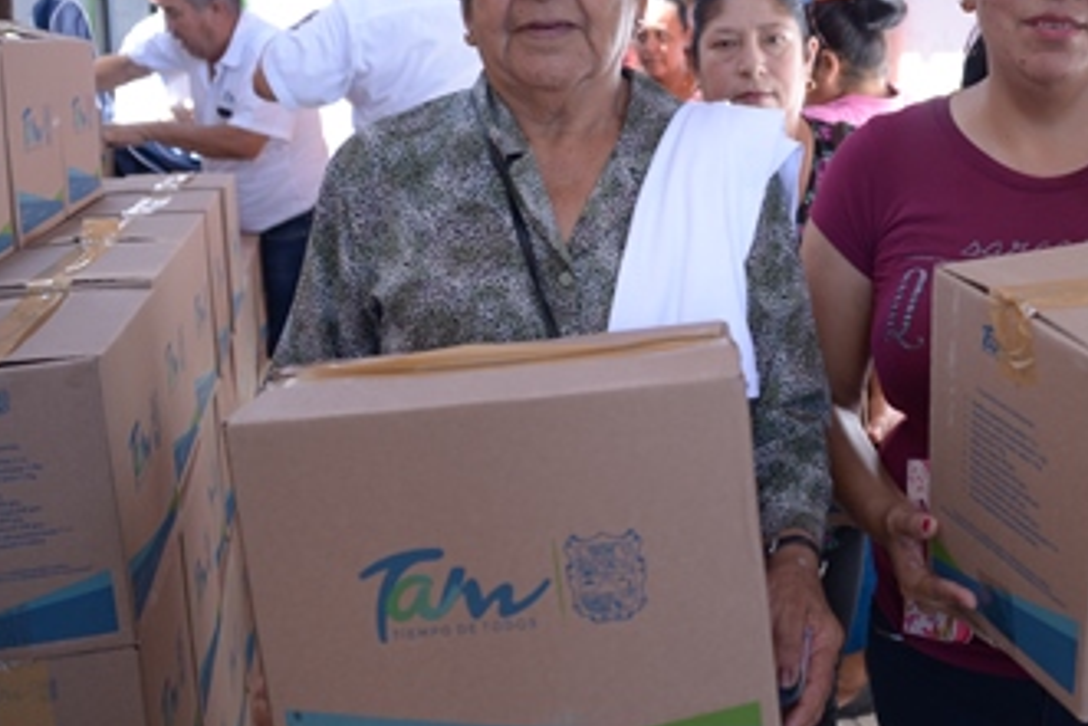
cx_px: 812
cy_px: 258
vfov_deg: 30.4
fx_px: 1330
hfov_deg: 43.1
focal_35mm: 44
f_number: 3.5
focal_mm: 28
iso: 800
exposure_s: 1/500
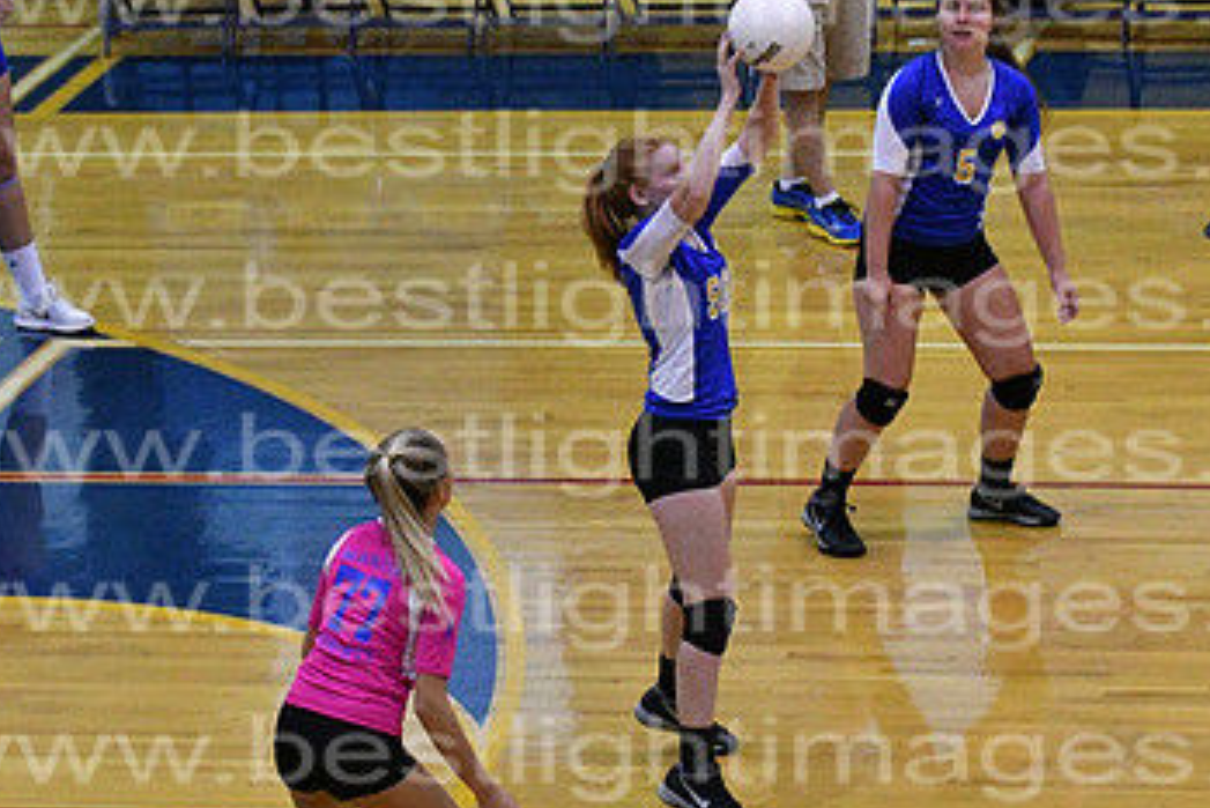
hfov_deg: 5.9
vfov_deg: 3.9
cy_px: 380
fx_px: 11735
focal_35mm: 349
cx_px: 700
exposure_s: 1/800
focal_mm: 140
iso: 8000
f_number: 4
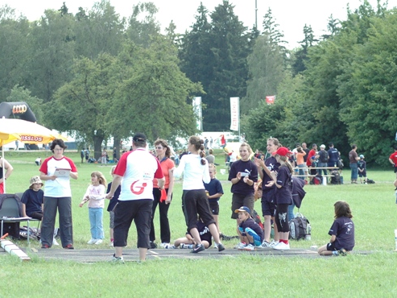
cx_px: 182
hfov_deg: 10.1
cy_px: 166
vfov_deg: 7.6
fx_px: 2256
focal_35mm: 197
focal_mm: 105
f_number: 5.6
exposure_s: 1/400
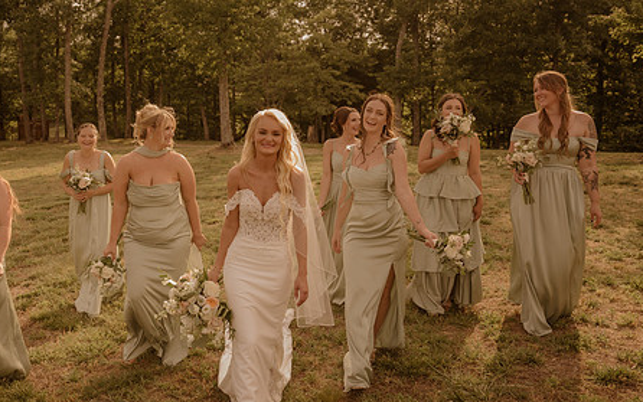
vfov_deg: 33.5
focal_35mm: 38
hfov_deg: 51.1
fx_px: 666
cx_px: 251
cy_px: 164
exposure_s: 1/2000
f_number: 2.8
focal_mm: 28
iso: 500
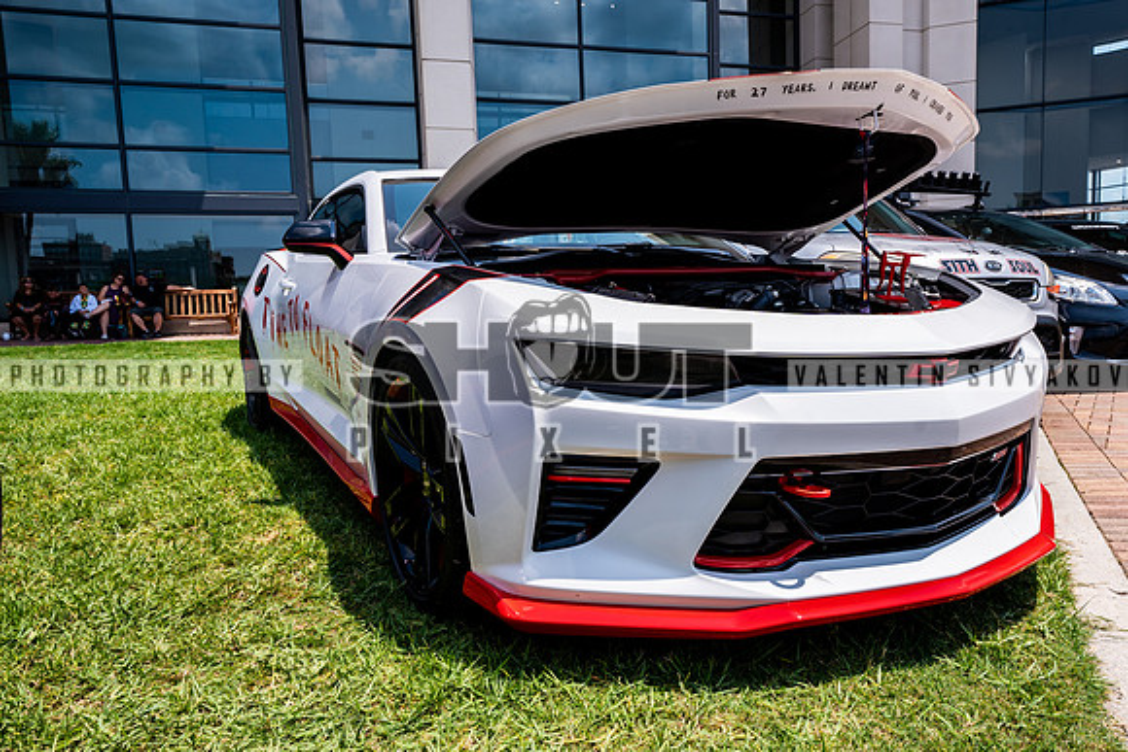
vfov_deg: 48.5
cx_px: 657
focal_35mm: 27
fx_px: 836
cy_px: 380
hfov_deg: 67.5
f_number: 10
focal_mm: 22.9
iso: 100
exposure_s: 1/200
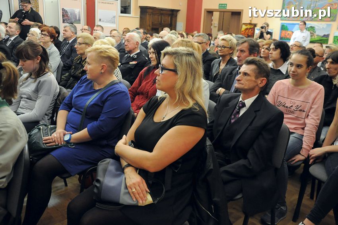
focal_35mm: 33
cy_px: 112
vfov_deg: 39.9
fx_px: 310
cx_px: 169
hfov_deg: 57.3
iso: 2500
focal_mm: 22
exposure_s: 1/80
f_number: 4.5
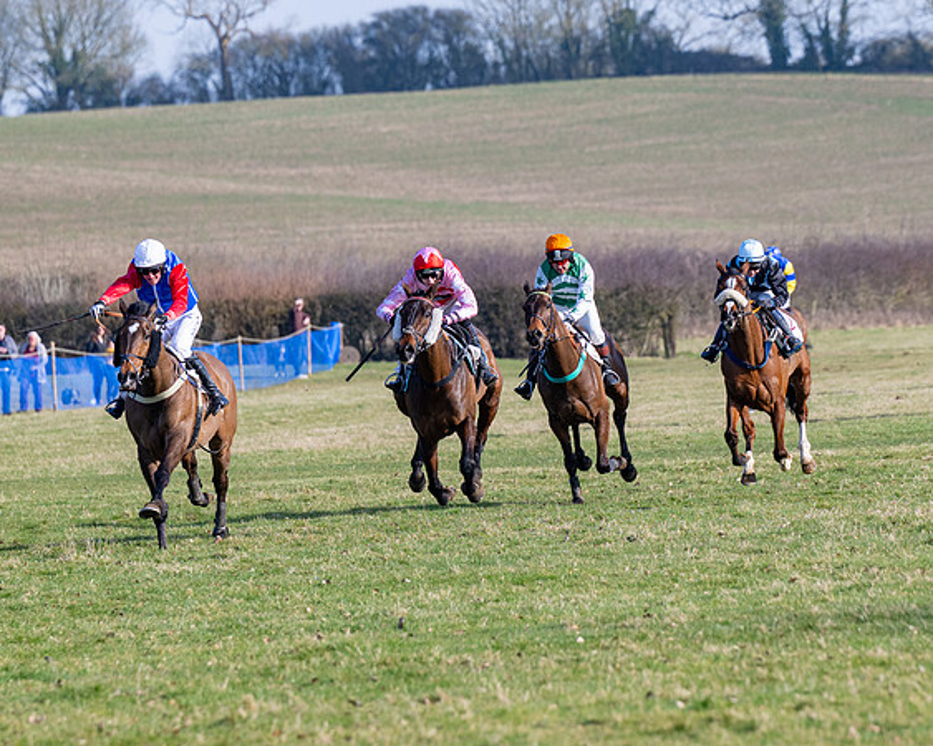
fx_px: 9119
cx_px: 492
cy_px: 329
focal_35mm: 330
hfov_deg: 5.9
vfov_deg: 4.7
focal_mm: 160
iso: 200
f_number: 4
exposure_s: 1/1600
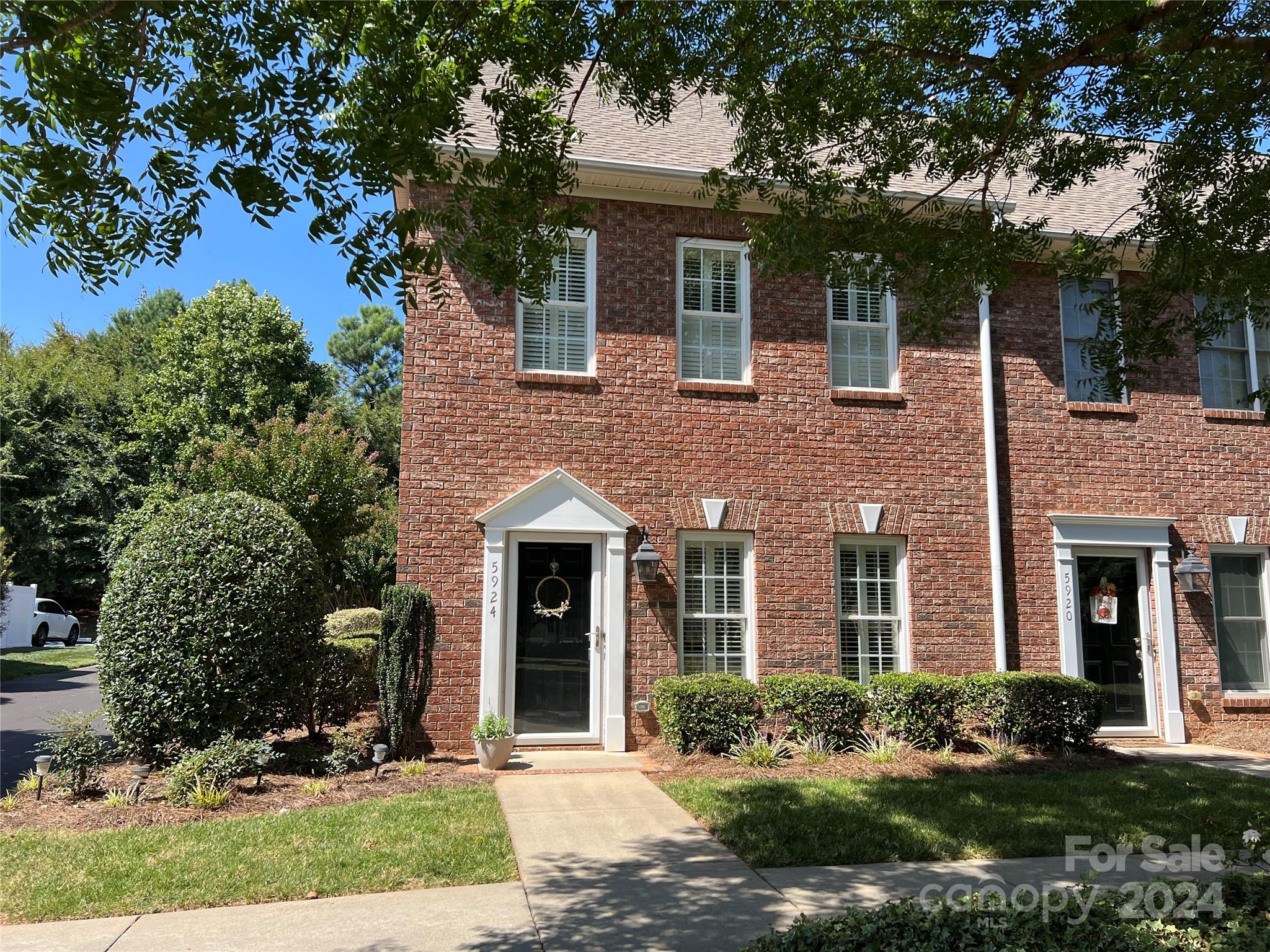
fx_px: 954
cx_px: 635
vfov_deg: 53.1
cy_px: 476
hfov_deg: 67.3
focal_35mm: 26
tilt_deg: +7.8
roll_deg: -0.4
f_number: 1.5
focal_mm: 5.7
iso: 50
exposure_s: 1/1808
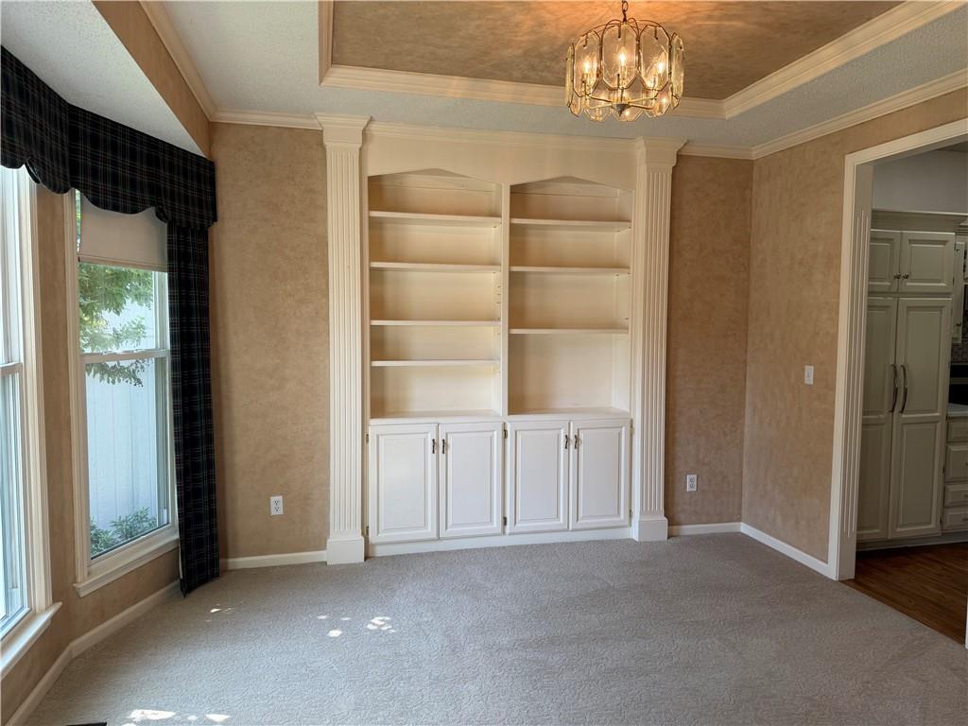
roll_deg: -0.3
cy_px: 363
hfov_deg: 71.6
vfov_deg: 56.8
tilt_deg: -3.0
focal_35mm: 24
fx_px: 671
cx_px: 484
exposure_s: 1/120
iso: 80
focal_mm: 6.76
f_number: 1.78
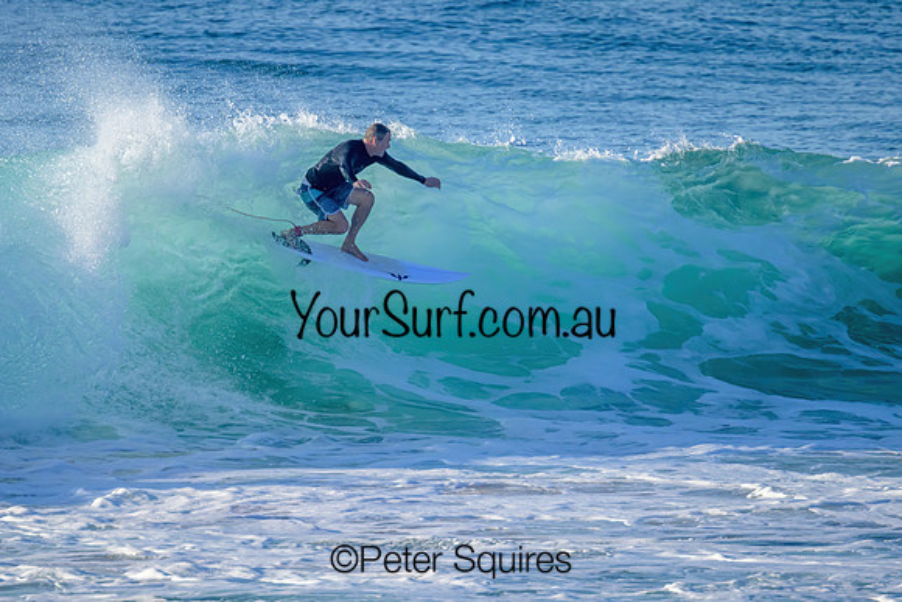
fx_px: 23340
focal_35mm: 931
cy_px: 275
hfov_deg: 2.2
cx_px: 430
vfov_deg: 1.5
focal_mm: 800
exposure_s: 1/2000
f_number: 11
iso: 1400
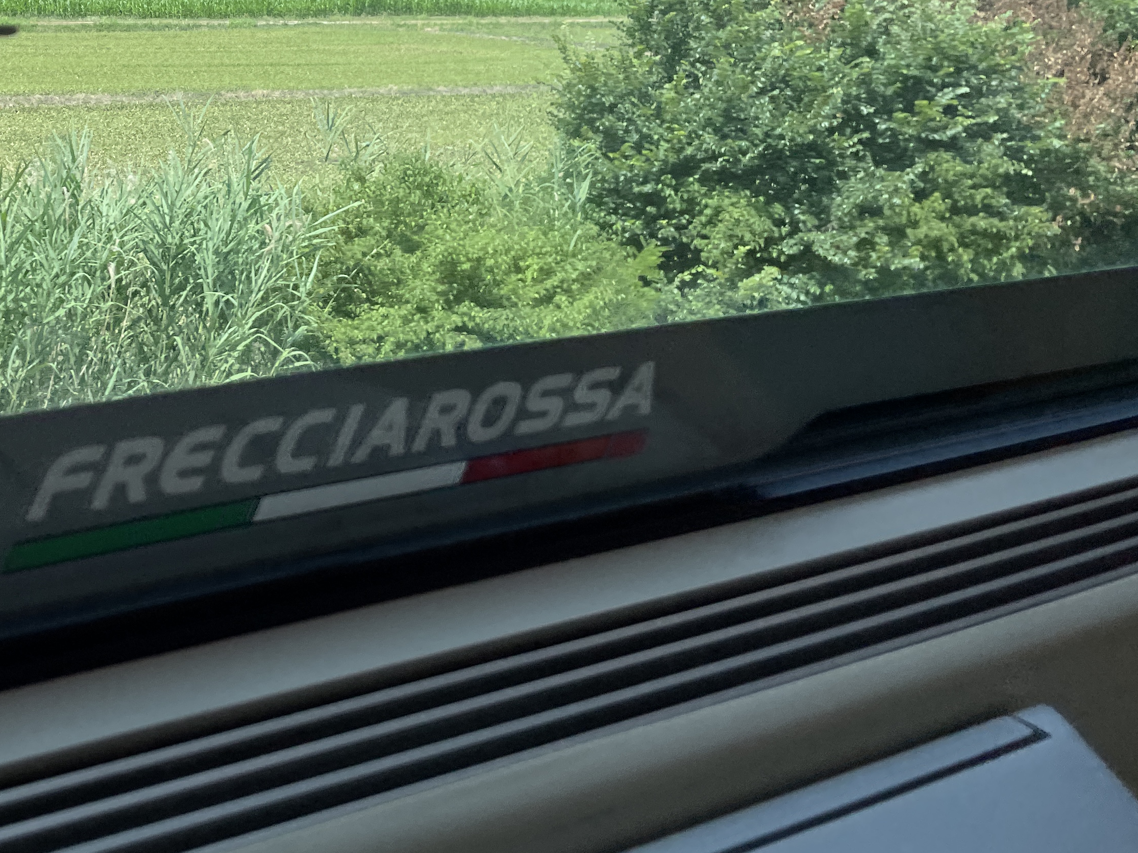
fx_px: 1545
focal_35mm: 47
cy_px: 88
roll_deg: -0.8
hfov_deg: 38.2
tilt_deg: -5.3
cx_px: 153
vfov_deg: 29.6
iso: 32
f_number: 1.6
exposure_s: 1/754
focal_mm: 4.2
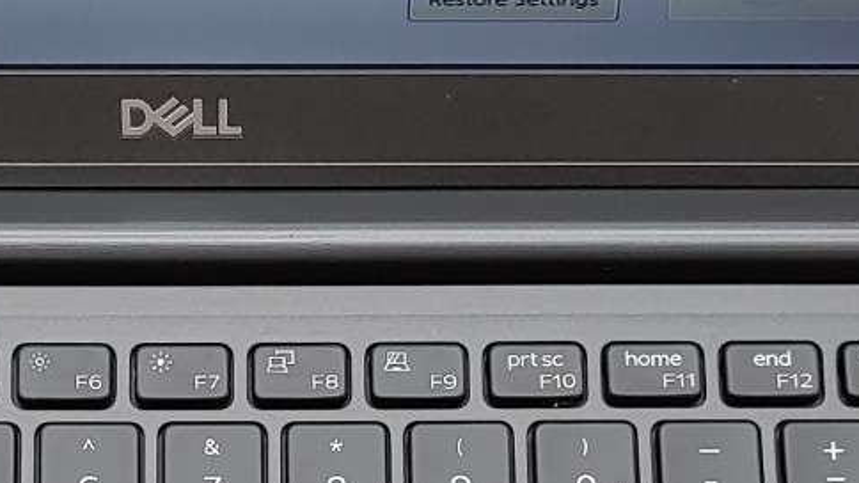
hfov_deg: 19.8
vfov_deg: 10.8
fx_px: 2437
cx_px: 174
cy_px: 787
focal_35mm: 107
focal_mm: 4.36
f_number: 1.8
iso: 50
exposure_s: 1/60
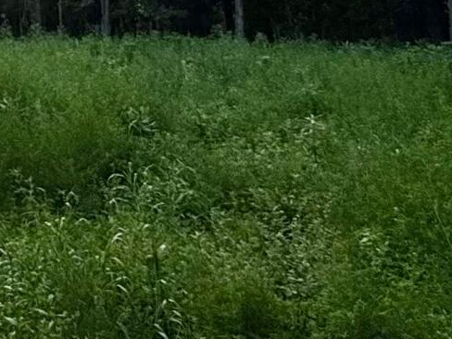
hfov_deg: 17.6
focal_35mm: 86
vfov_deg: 15.9
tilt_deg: +8.7
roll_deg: +2.0
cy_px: -153
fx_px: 1123
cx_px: -397
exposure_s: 1/569
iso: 40
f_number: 2.2
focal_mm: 2.22
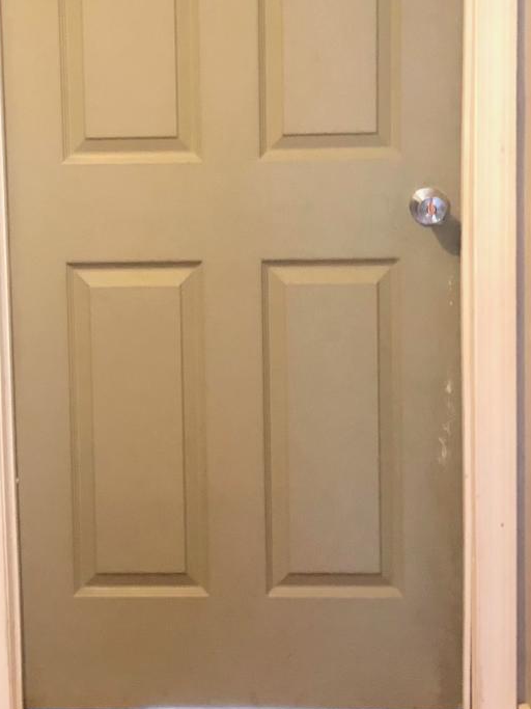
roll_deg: +1.7
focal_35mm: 82
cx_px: 171
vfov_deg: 23.8
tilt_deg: -6.5
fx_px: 1678
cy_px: 290
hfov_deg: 17.9
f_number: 1.8
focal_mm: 3.99
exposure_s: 1/4
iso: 160
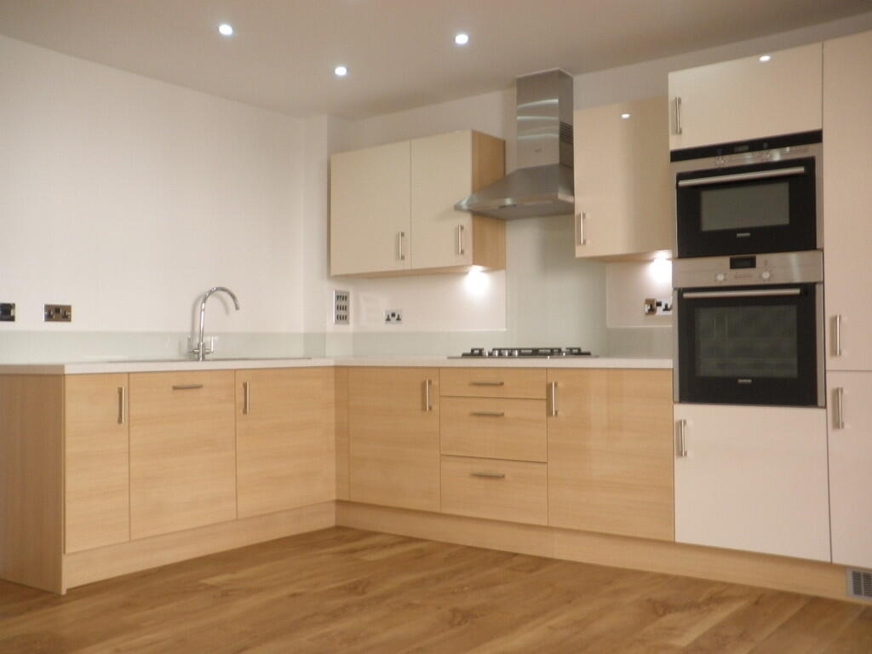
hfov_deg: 51.4
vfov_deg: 39.7
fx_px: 907
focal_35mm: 36
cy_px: 327
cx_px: 436
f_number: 3.5
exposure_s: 1/25
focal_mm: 6.3
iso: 160
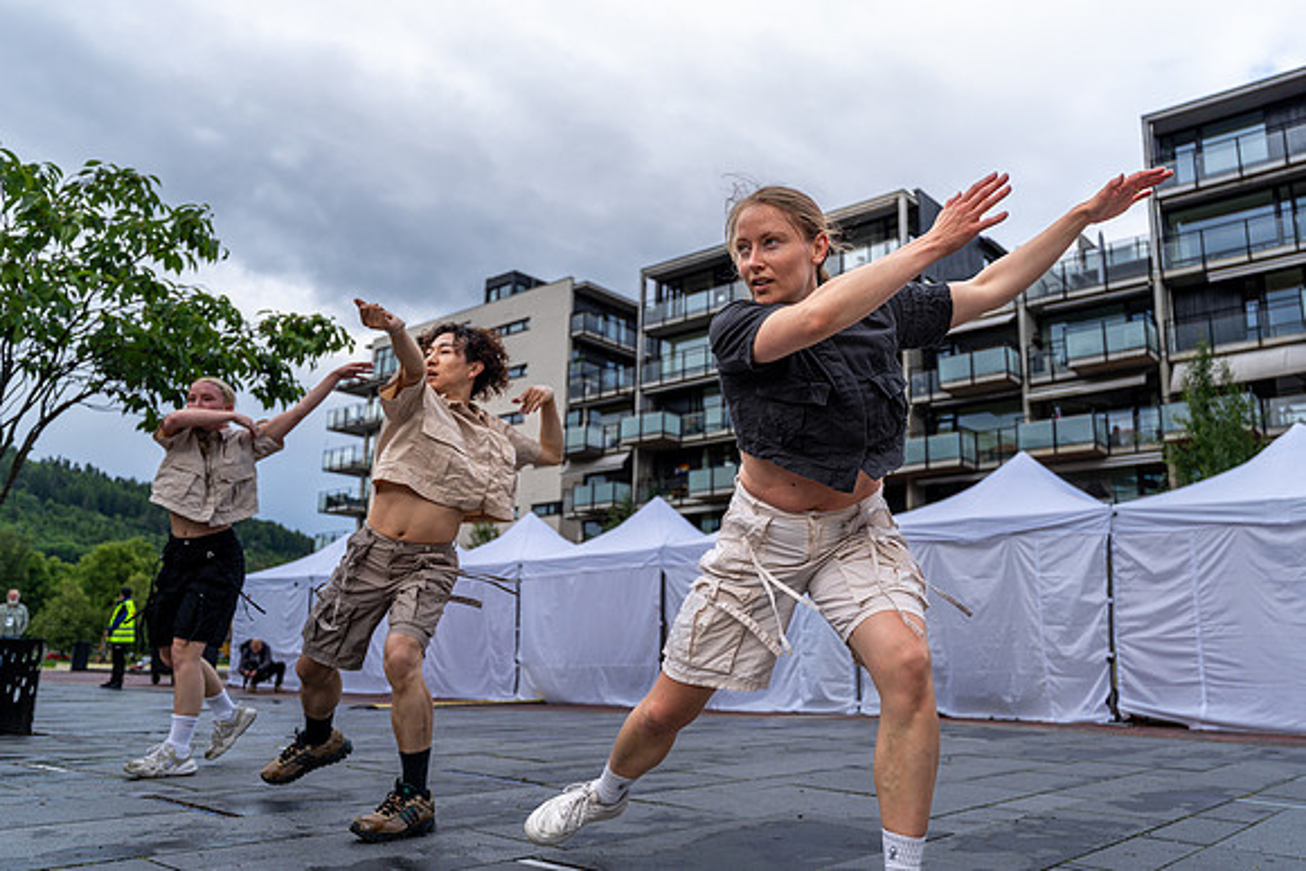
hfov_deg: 62.8
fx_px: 1065
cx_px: 731
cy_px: 445
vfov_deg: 44.5
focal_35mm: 29
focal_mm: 25
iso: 125
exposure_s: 1/640
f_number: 2.8
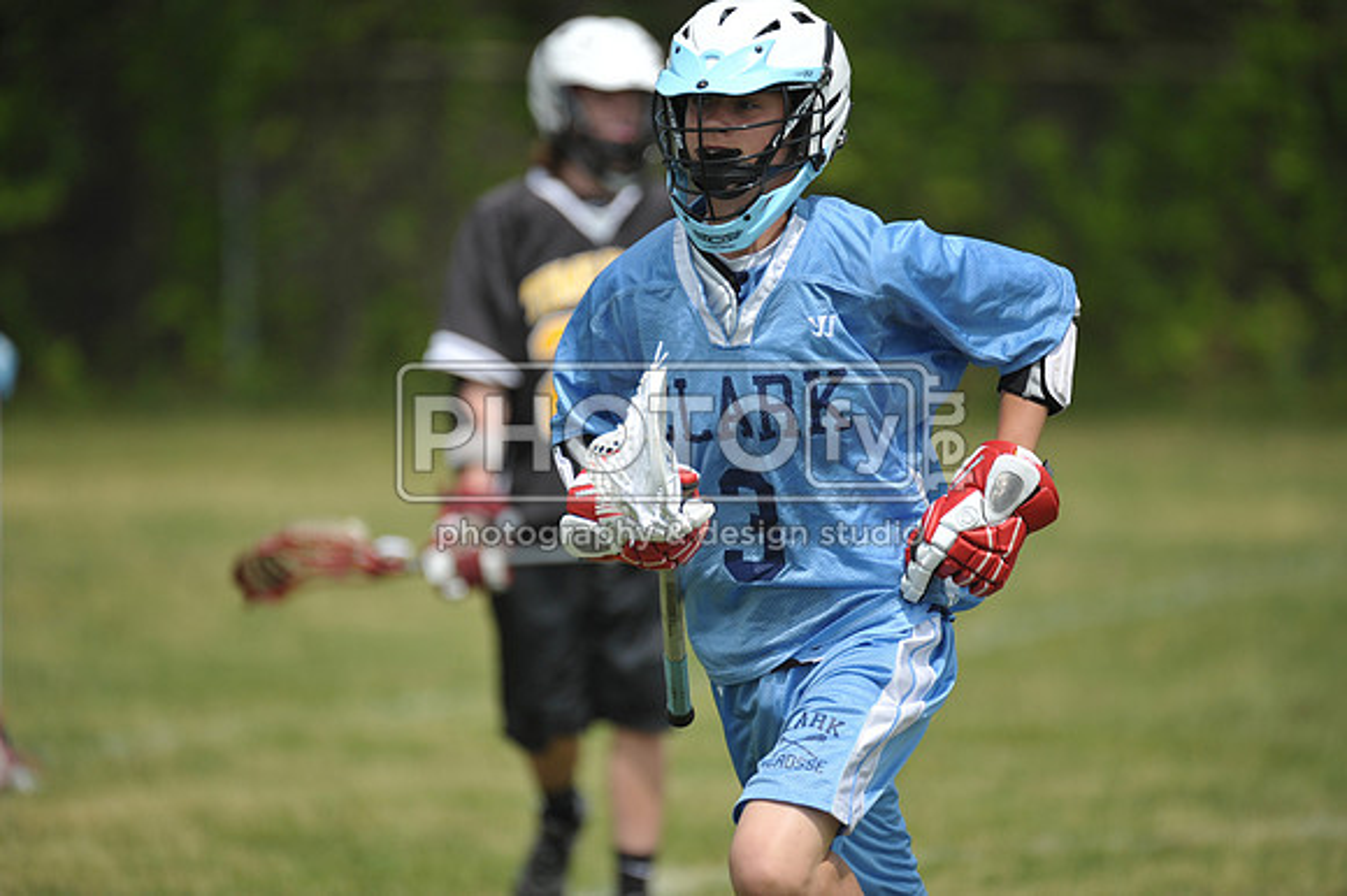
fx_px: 14958
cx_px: 674
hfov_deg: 5.2
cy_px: 448
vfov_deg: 3.4
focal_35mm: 400
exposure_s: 1/3200
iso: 640
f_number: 4
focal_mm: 400
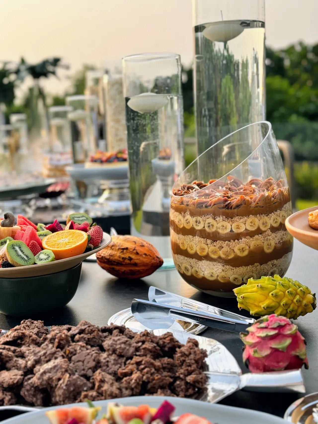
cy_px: 212
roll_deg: +2.2
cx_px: 159
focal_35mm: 48
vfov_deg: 39.7
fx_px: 588
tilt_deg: -7.9
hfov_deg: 30.3
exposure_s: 1/1059
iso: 64
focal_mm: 6.76
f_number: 1.78
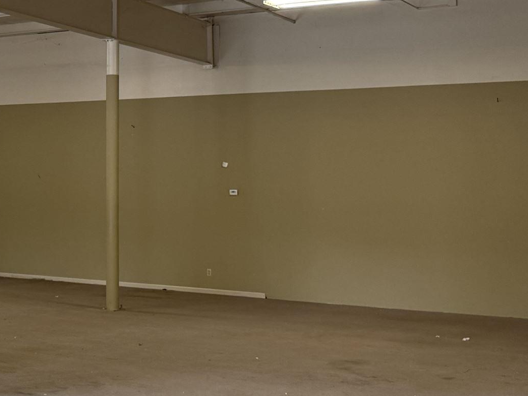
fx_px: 1083
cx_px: -113
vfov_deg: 20.7
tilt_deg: +2.8
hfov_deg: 24.7
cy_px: 130
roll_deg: -1.0
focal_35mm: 71
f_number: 1.78
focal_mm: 6.76
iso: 100
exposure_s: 1/121
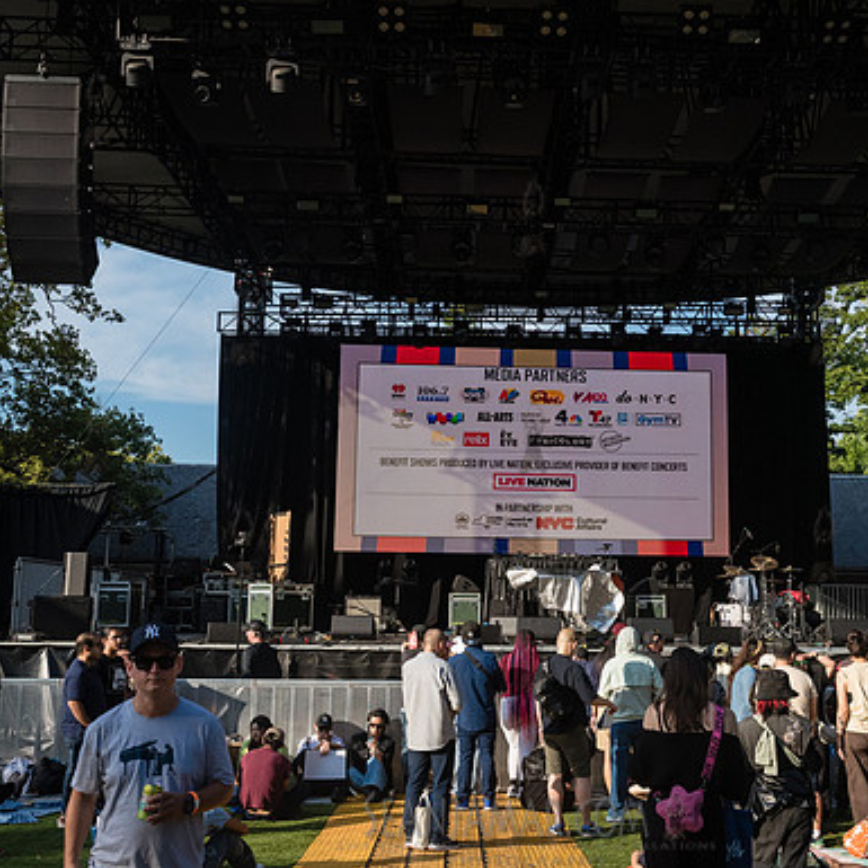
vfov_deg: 40.9
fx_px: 1163
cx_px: 532
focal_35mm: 41
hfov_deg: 40.7
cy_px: 434
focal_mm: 32
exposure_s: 1/4000
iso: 2000
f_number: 5.6
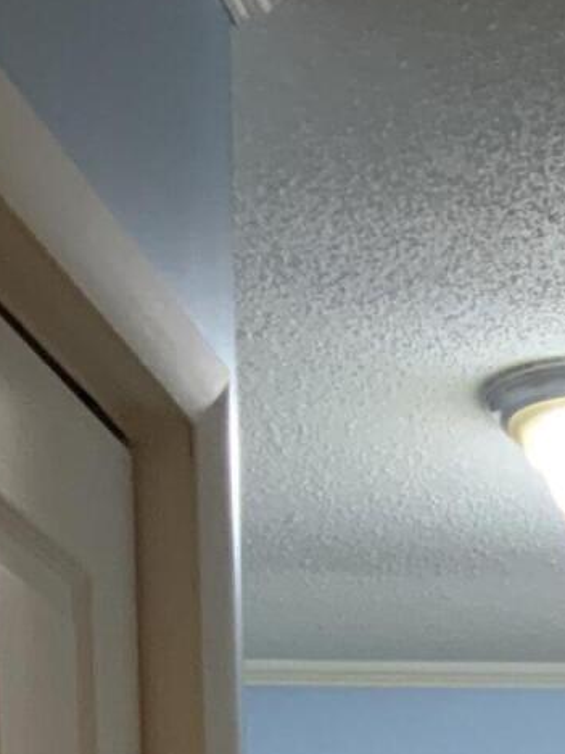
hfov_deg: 11.3
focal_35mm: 124
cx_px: 934
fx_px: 2699
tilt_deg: -5.6
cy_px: 1564
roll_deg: -0.5
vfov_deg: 13.4
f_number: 1.8
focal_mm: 3
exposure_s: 1/60
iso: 250
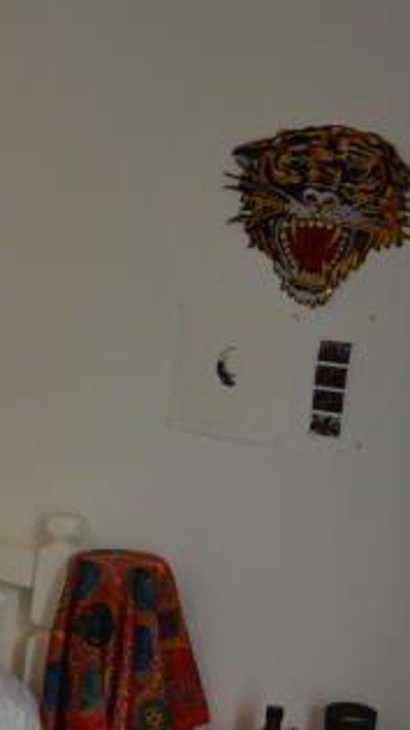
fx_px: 1780
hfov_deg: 11.1
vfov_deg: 22.8
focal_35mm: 92
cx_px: -577
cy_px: 594
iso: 400
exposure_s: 1/50
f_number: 3.5
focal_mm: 18
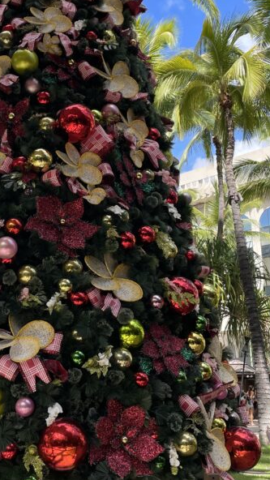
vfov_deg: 42.1
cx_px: 71
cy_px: 218
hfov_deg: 24.2
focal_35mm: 49
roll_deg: +0.7
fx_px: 624
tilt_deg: +13.8
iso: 32
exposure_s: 1/1033
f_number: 1.6
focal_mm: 4.2
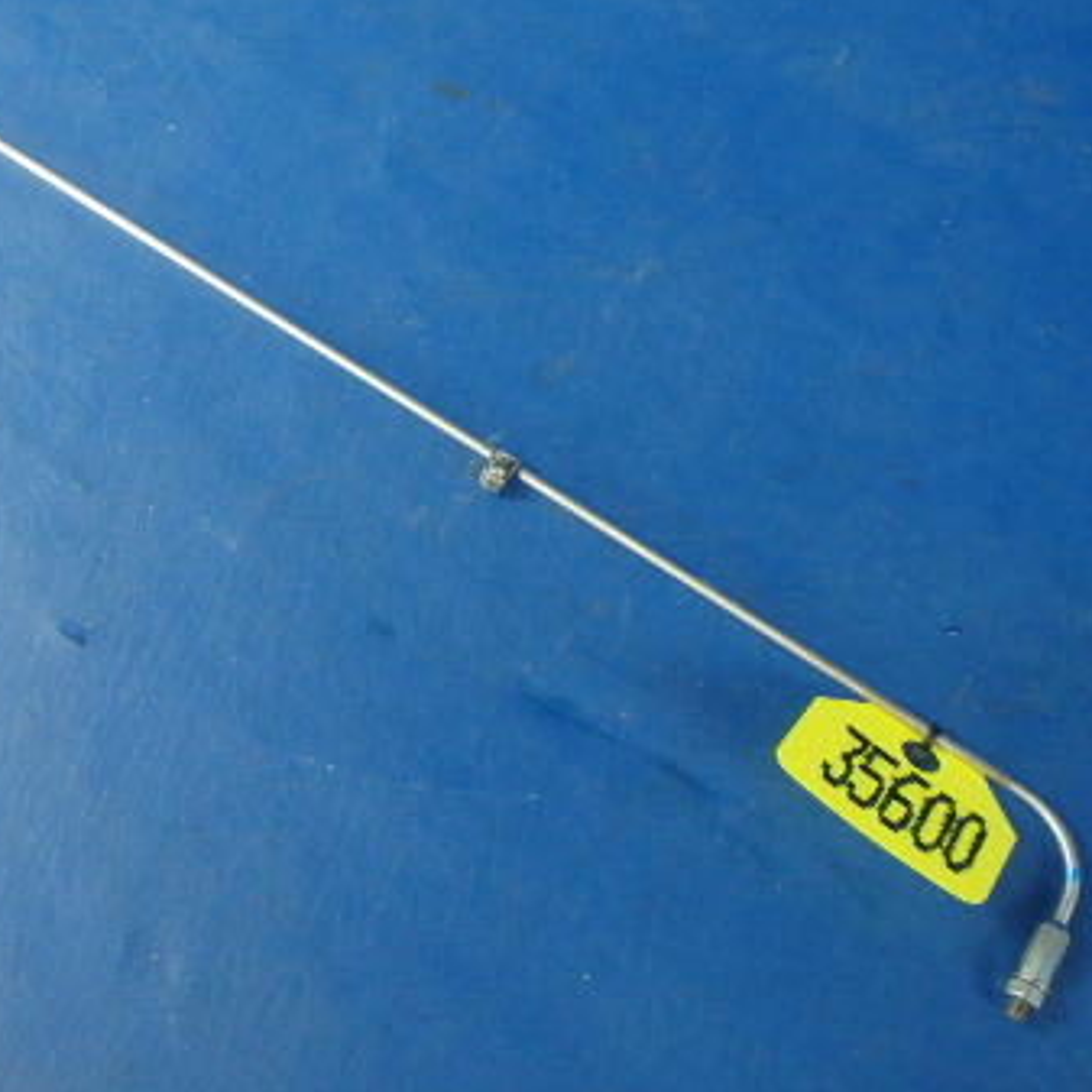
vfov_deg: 35.6
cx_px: 262
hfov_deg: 35.2
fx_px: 1677
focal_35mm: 47
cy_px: 350
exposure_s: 1/30
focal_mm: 5
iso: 400
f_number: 3.9
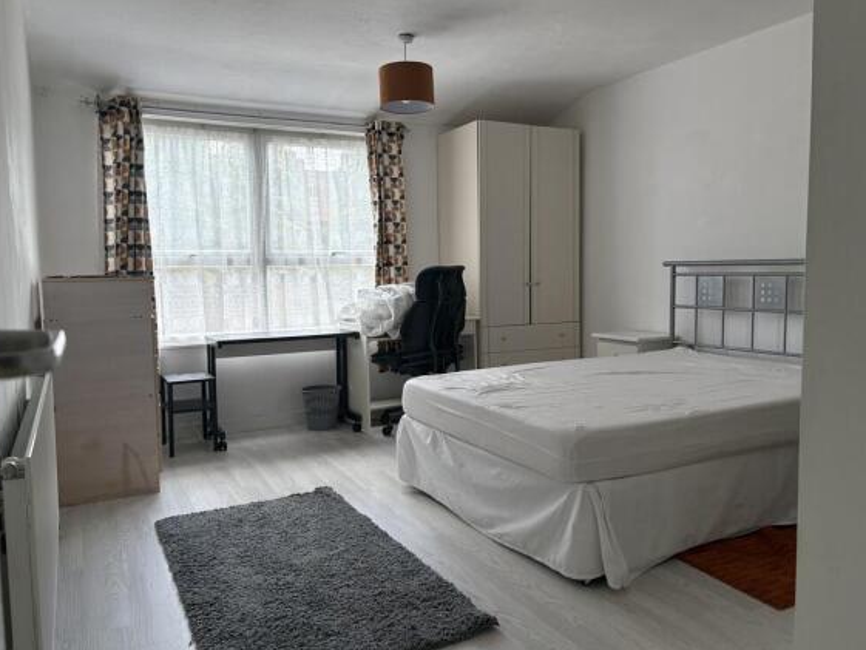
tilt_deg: -3.3
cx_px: 431
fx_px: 676
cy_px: 323
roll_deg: +1.1
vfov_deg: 51.4
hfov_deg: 65.3
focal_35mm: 27
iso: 100
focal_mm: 5.96
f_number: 1.6
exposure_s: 1/242
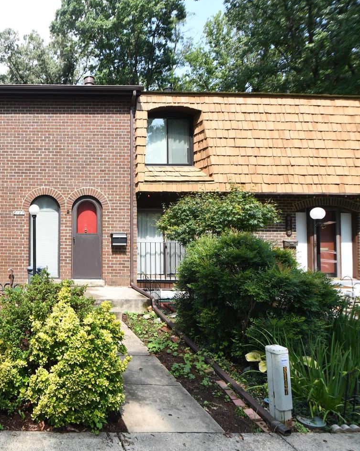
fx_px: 306
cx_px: 38
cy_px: 224
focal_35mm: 23
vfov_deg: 72.6
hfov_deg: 53.5
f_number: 7.1
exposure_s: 1/200
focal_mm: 11
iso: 200
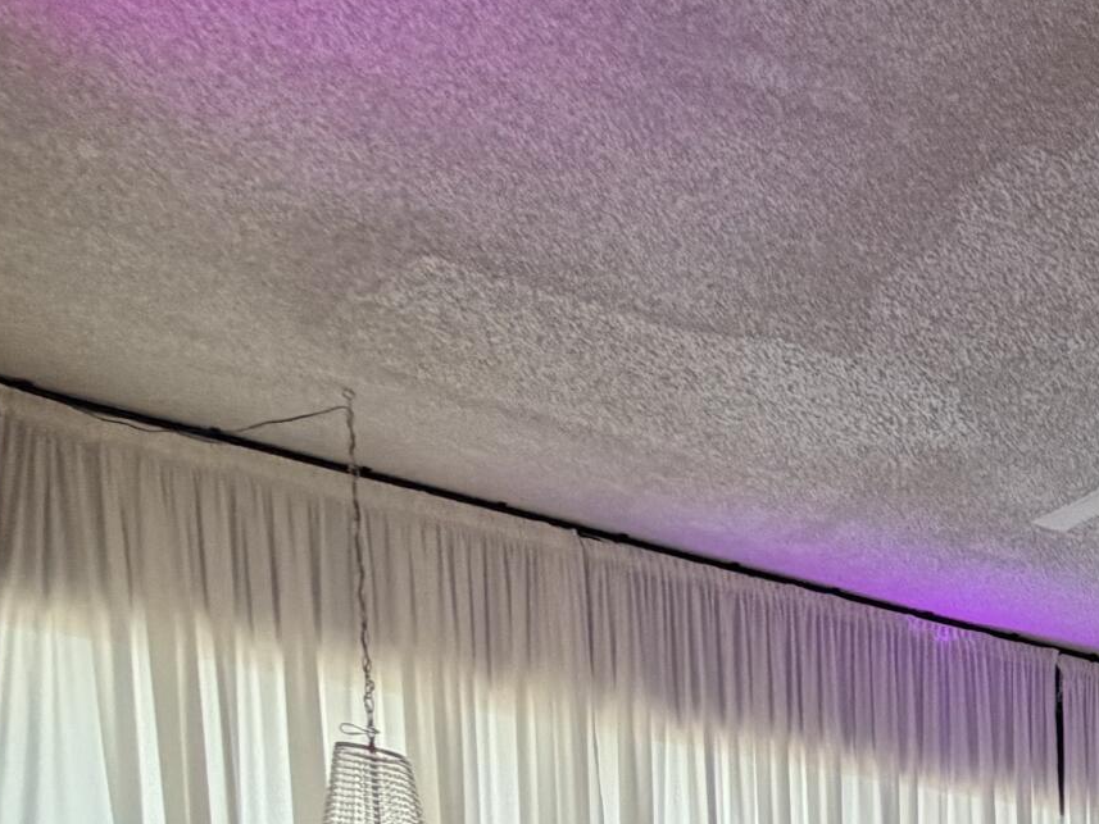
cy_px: 1303
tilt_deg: -5.9
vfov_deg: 22.8
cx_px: 1806
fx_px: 1556
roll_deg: -1.5
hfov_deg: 24.8
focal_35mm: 49
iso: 160
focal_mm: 2.22
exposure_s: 1/120
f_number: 2.2
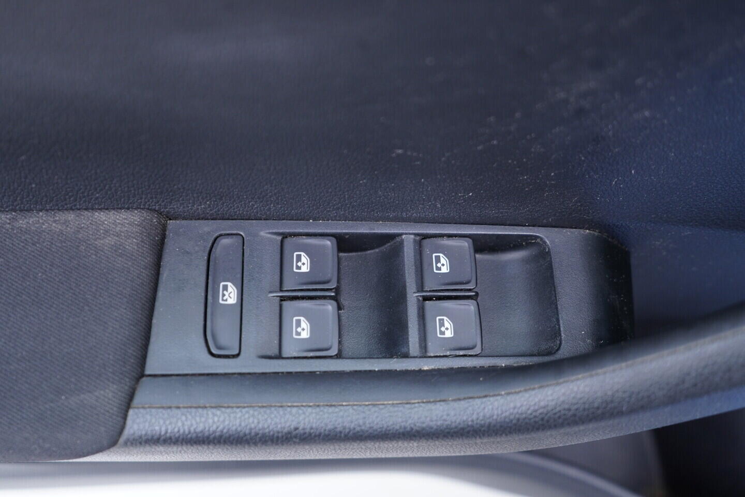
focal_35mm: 36
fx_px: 745
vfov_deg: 36.9
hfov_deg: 53.1
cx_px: 372
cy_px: 248
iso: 320
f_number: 2.8
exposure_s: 1/40
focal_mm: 24
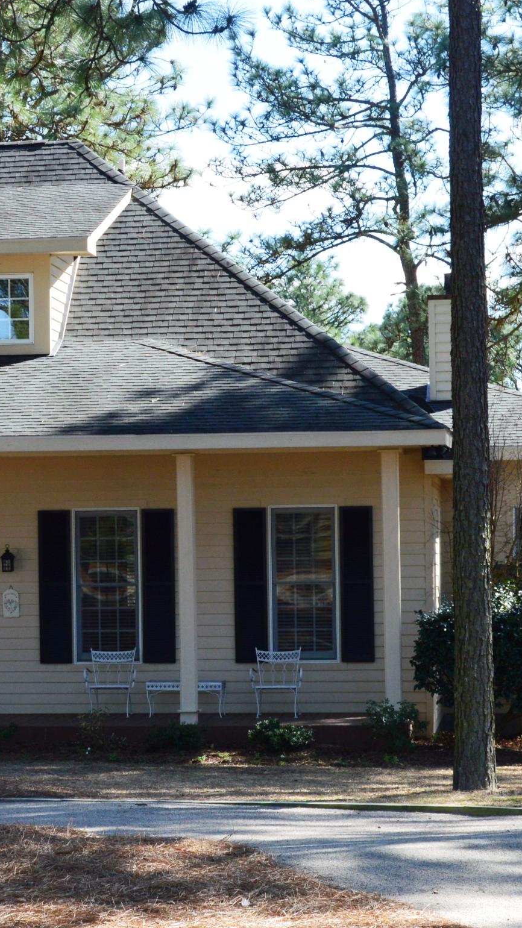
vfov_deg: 20.0
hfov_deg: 11.2
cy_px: 468
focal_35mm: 107
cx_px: 42
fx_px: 2634
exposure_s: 1/200
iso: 400
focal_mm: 35
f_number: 10
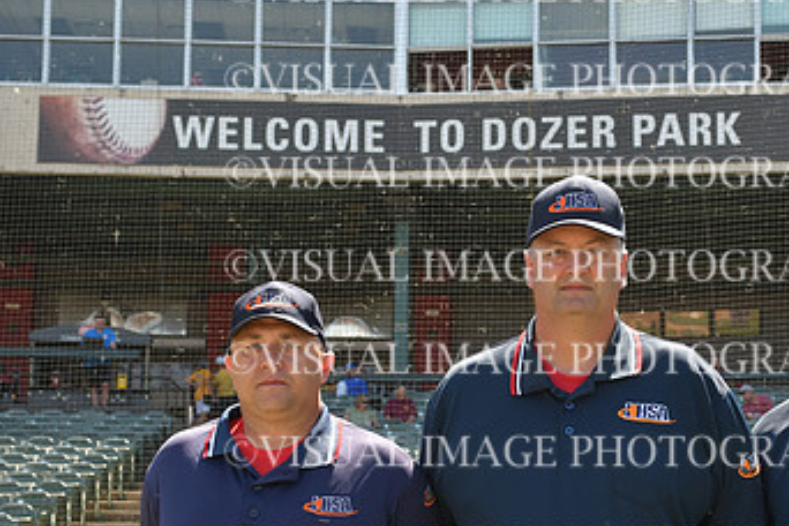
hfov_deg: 25.5
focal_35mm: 79
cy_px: 405
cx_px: 558
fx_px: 1728
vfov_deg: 17.2
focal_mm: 31
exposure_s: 1/500
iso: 320
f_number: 5
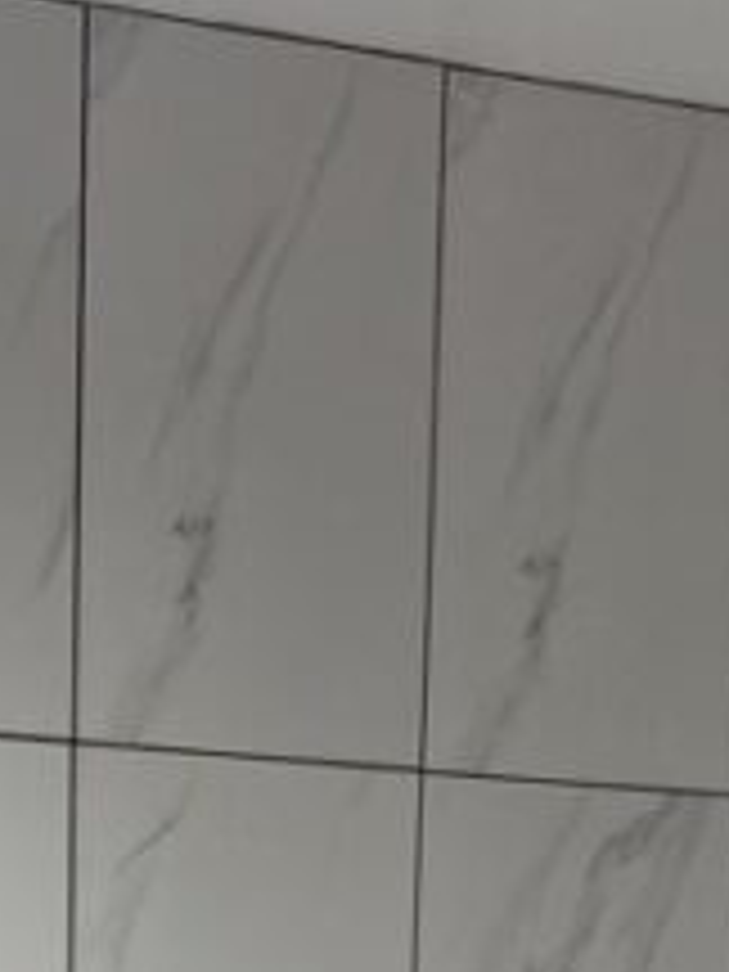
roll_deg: -1.8
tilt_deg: -7.5
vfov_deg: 14.8
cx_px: 108
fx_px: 3201
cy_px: 1827
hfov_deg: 12.9
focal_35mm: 114
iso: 80
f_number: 1.78
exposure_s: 1/120
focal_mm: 6.76
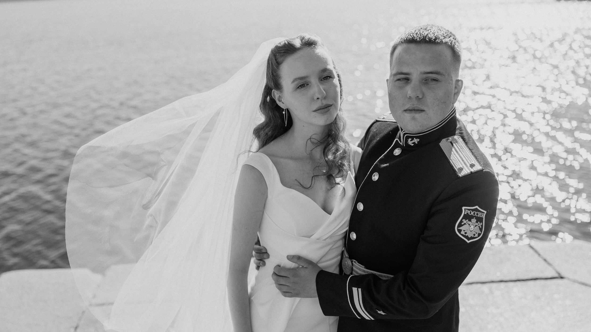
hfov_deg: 59.4
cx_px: 274
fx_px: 517
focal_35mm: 33
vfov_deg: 35.5
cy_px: 199
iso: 100
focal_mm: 28
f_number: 2
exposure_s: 1/3200
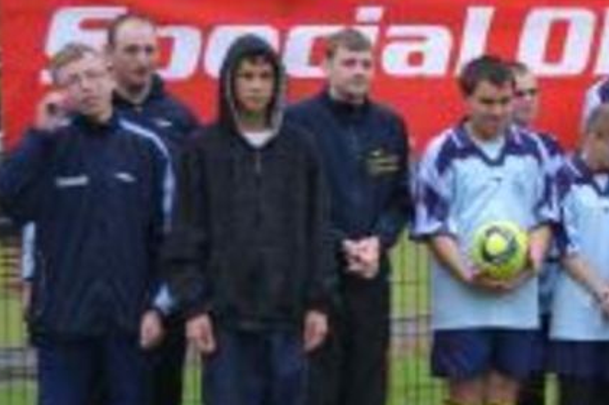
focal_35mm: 146
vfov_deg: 9.4
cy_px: 246
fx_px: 2468
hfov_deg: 13.3
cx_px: 890
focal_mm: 32
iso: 160
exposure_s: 1/125
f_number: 5.6
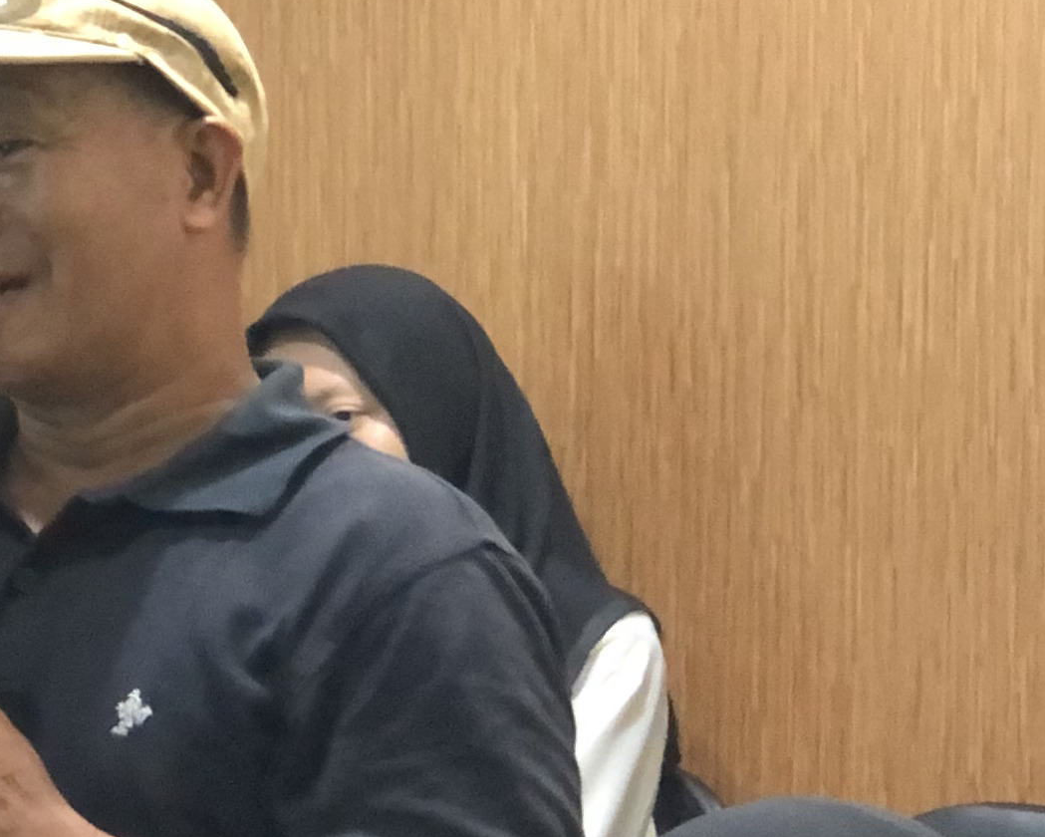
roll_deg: +1.1
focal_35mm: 195
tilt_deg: -5.4
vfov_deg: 7.9
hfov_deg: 9.8
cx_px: -165
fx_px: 6033
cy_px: 298
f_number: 2.4
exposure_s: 1/11
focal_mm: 6
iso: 160
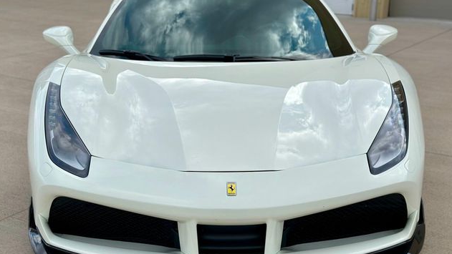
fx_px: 635
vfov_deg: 22.6
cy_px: 124
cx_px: 226
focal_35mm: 53
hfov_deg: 39.2
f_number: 1.78
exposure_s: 1/4566
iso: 80
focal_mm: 6.86
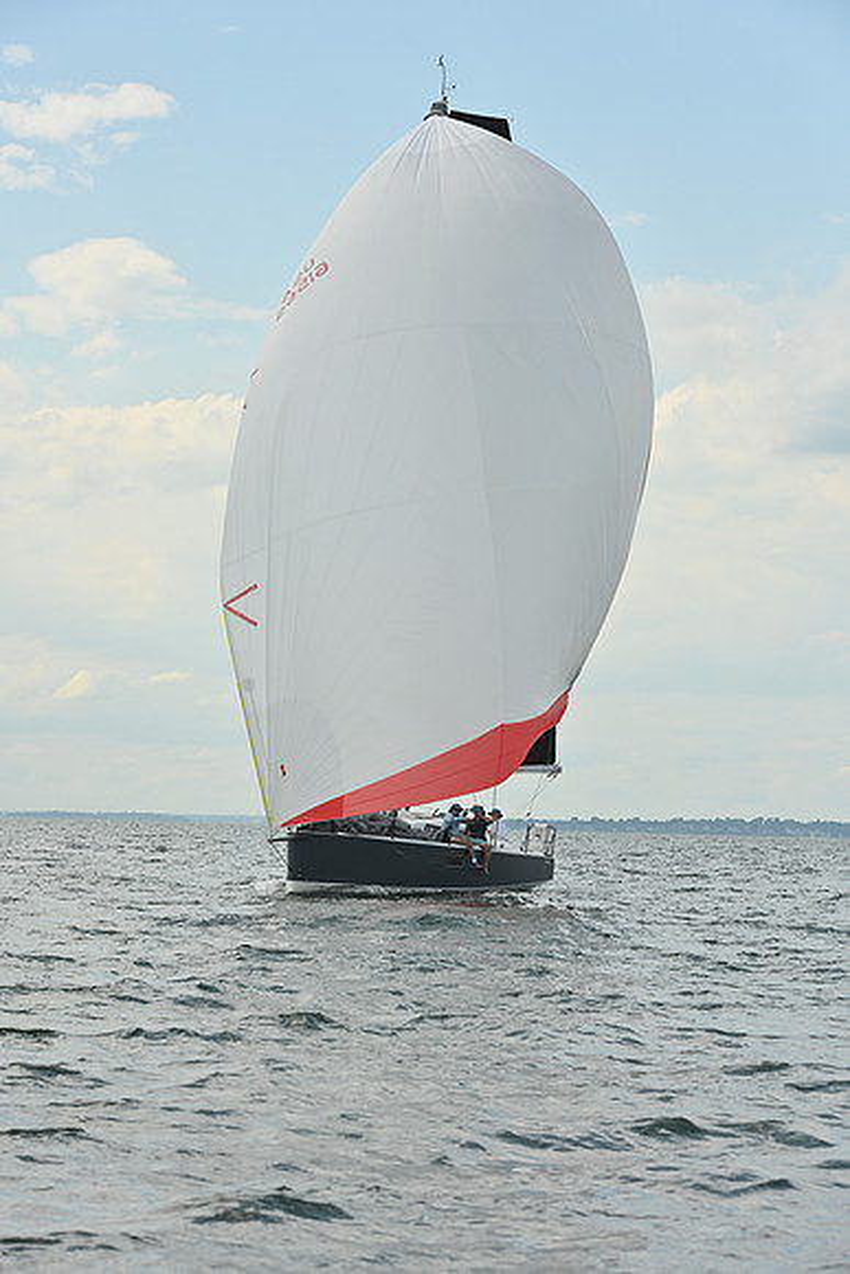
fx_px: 3964
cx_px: 425
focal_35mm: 112
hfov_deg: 12.2
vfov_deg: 18.3
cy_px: 637
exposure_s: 1/1600
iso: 320
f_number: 10
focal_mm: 112
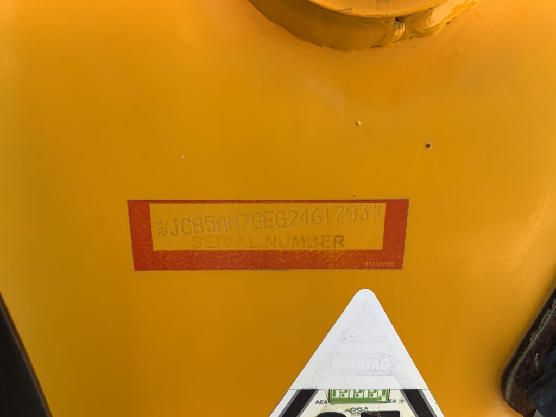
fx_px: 466
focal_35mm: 29
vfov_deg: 48.2
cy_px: 208
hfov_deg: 61.7
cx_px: 278
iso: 16
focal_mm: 3
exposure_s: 1/232
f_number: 1.8
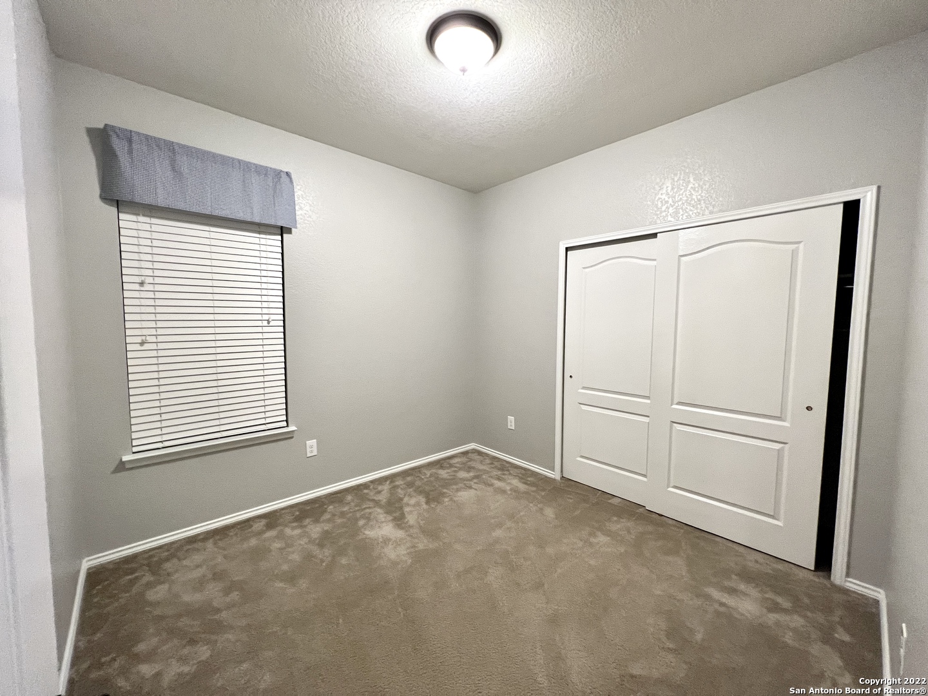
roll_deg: -0.1
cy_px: 348
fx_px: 349
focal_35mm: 13
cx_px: 464
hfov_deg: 106.2
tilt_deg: -4.5
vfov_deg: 89.9
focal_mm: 1.57
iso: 320
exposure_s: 1/60
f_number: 1.8
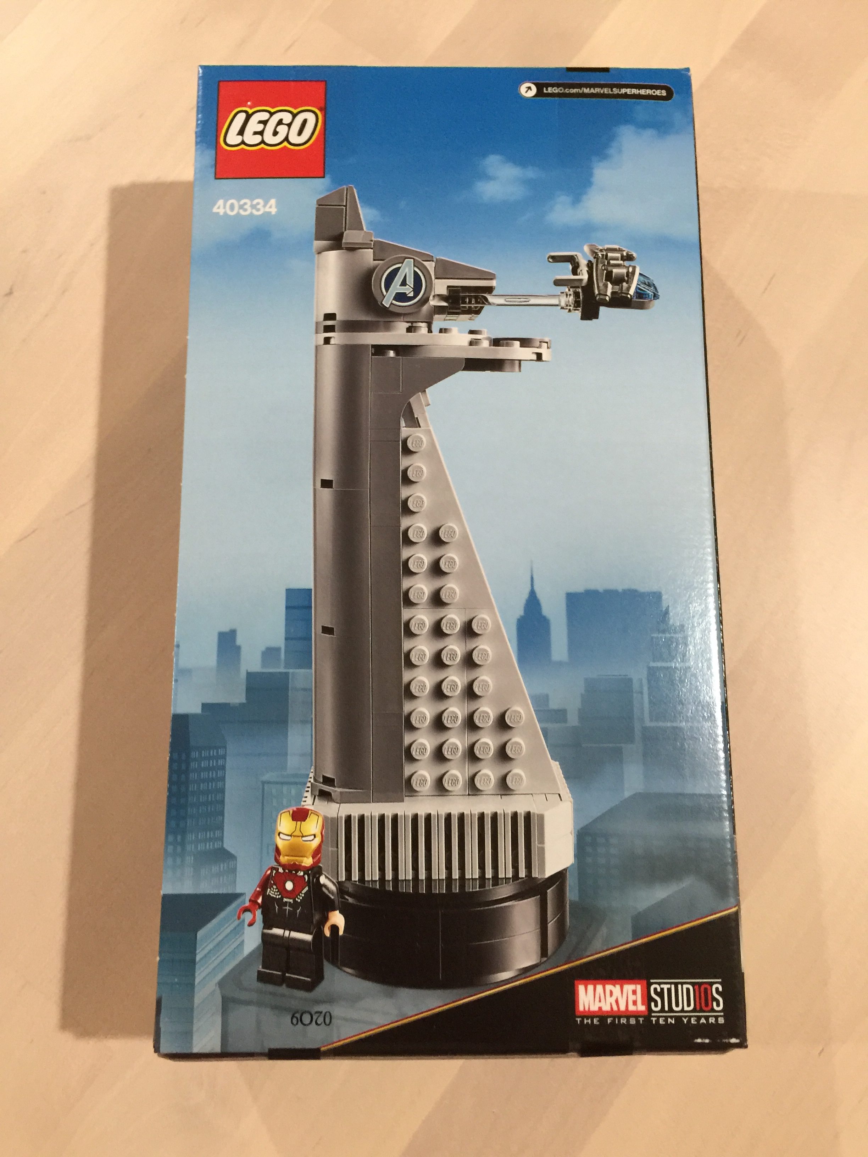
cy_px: 578
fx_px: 970
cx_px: 434
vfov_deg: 61.7
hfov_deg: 48.2
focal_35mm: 29
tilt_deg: -78.7
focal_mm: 4.15
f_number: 2.2
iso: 125
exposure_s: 1/15
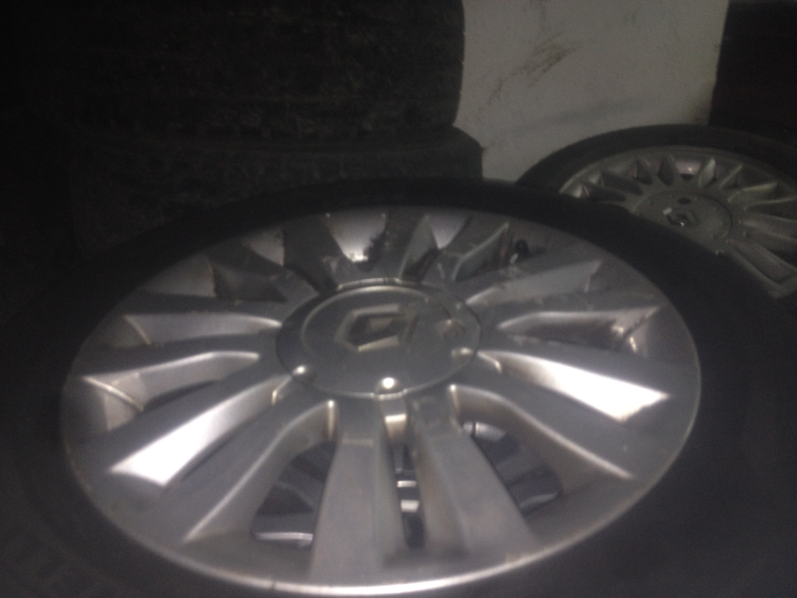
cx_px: 398
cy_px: 299
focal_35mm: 35
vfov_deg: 40.7
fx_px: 806
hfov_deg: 52.6
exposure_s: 1/16
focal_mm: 4.28
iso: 80
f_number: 2.4
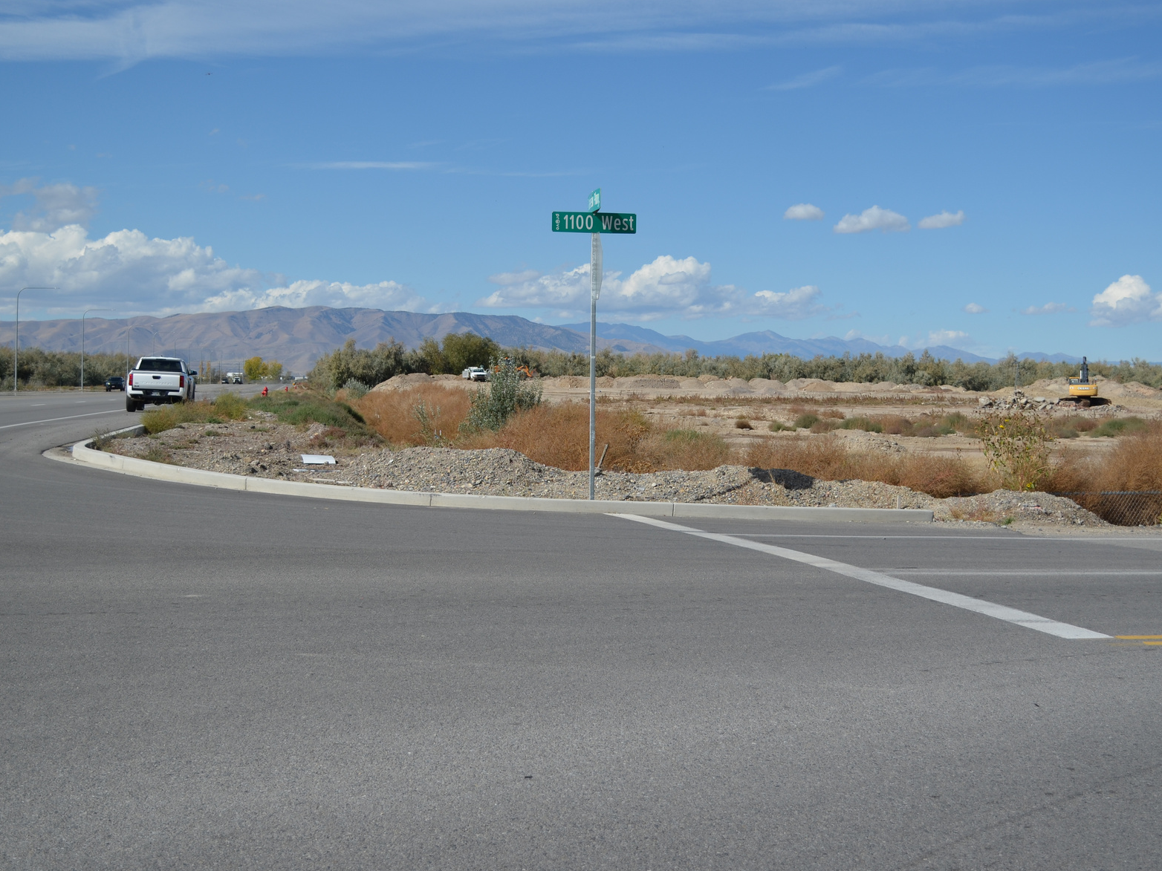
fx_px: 1645
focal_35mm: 49
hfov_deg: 38.9
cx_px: 617
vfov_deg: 29.7
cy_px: 400
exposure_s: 1/1250
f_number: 4.2
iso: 100
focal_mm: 26
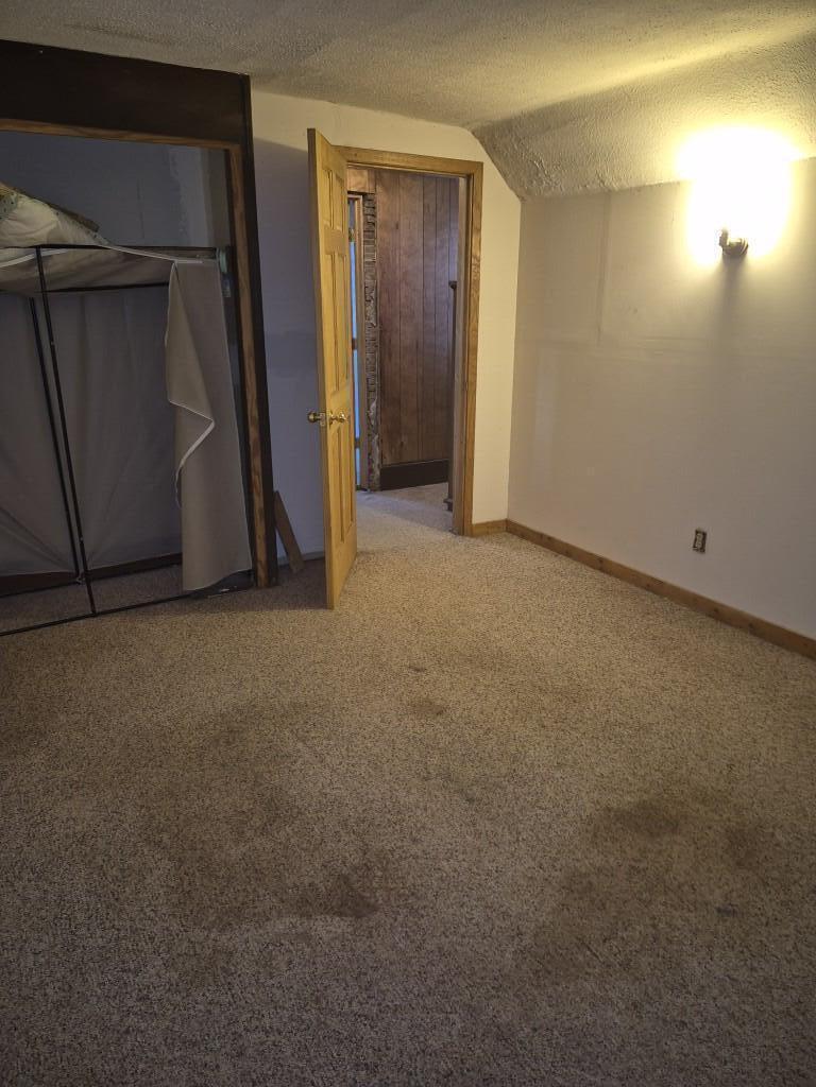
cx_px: 408
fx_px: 723
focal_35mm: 23
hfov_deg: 58.9
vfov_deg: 73.9
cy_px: 544
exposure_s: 1/24
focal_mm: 5.4
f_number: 1.8
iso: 160
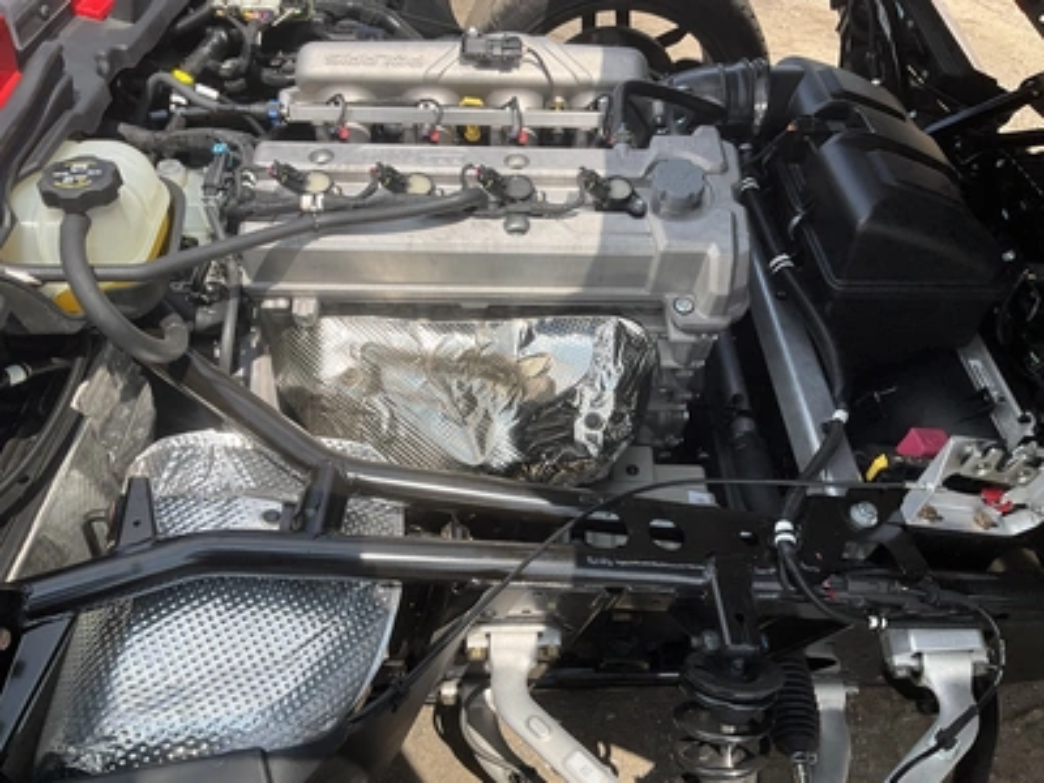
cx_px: 522
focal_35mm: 29
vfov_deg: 48.2
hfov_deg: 61.7
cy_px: 392
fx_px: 875
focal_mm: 3
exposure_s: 1/1279
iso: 25
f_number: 1.8
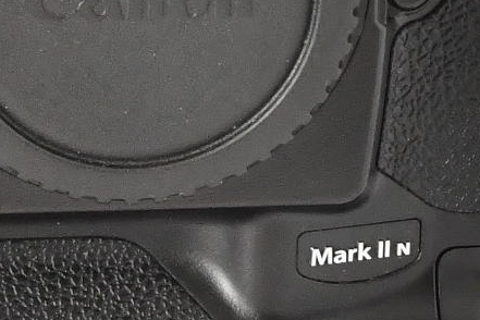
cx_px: 42
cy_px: -57
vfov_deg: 7.8
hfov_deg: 11.7
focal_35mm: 174
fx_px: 2320
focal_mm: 40
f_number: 13
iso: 1600
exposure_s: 1/125
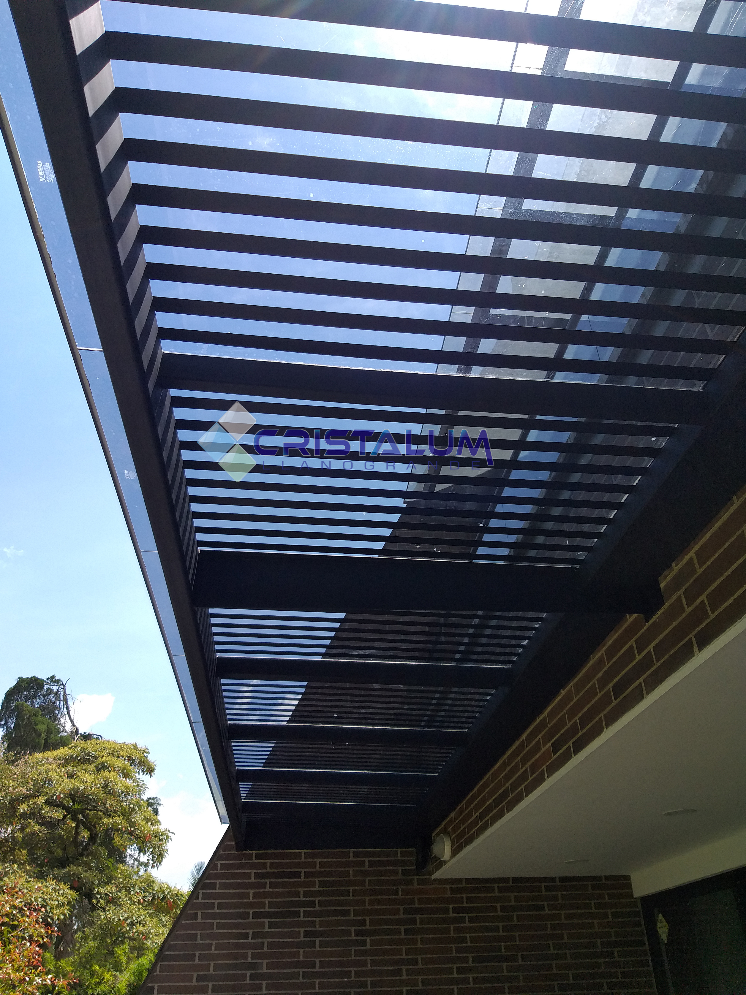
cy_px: 498
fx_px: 747
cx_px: 373
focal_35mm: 26
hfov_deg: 53.1
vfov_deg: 67.3
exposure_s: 1/1085
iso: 40
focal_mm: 3.93
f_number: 1.7
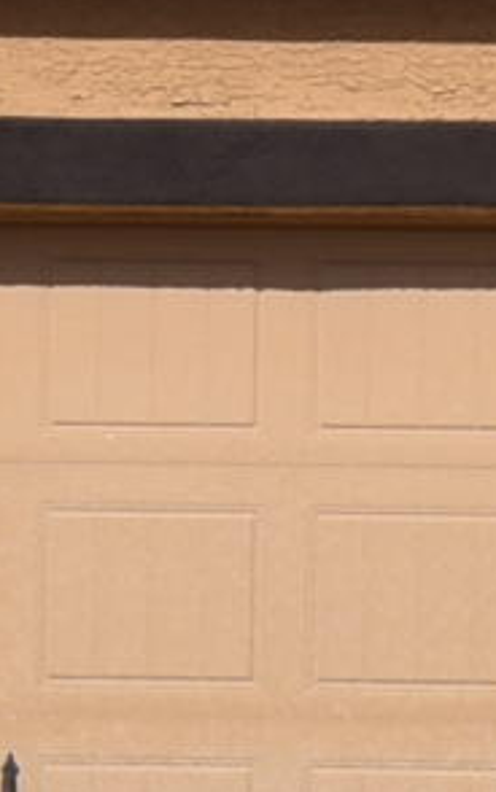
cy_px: 849
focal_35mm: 280
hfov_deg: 4.6
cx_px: 900
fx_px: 6050
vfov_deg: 7.5
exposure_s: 1/200
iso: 100
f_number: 13
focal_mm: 18
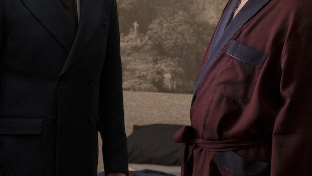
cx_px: 150
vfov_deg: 17.1
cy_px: 26
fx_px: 579
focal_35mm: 70
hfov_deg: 30.1
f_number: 2.8
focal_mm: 30.2
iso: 3200
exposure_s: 1/60
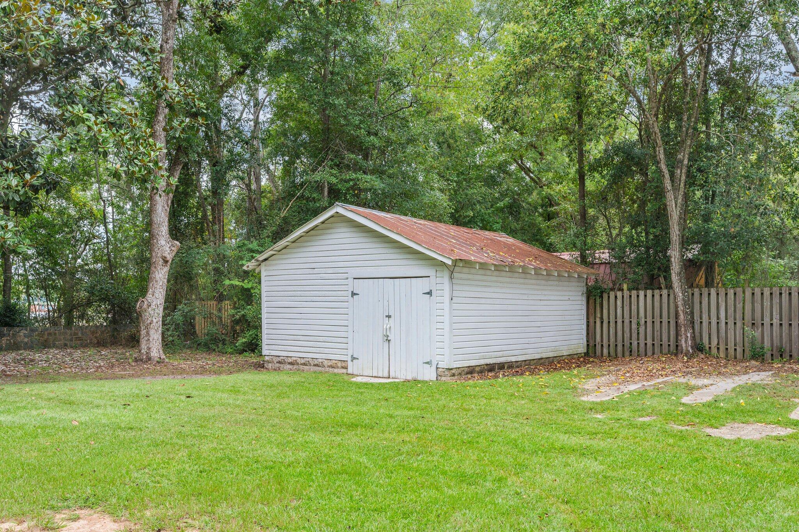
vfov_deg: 43.5
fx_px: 665
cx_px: 400
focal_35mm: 30
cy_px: 266
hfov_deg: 62.0
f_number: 9
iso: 320
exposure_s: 1/250
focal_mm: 30
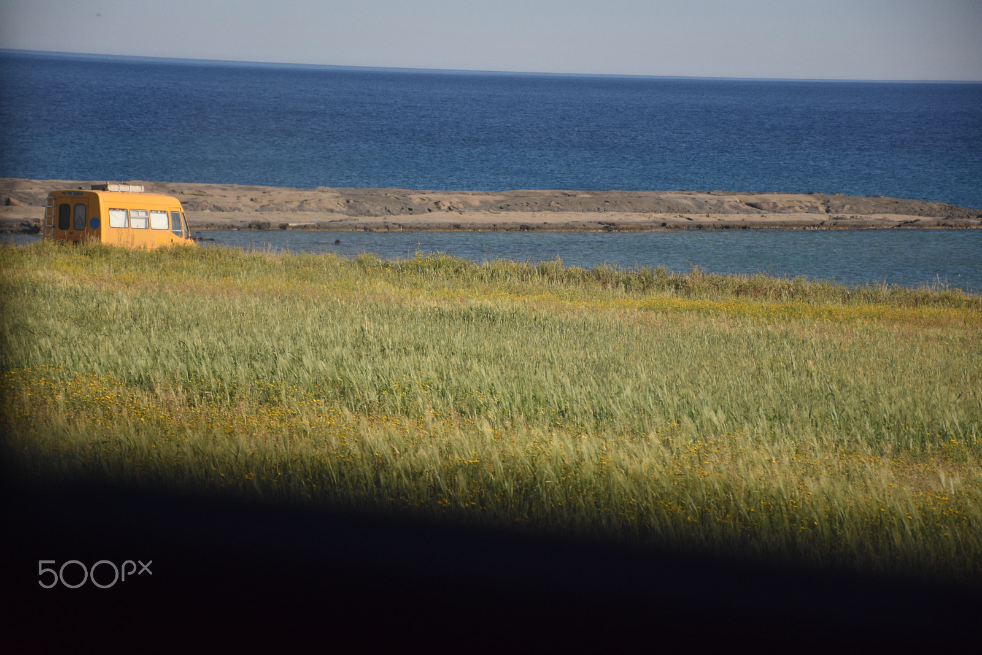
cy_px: 328
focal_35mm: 135
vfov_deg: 10.2
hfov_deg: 15.2
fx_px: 3683
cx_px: 491
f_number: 5.3
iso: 1000
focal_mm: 90
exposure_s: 1/1600
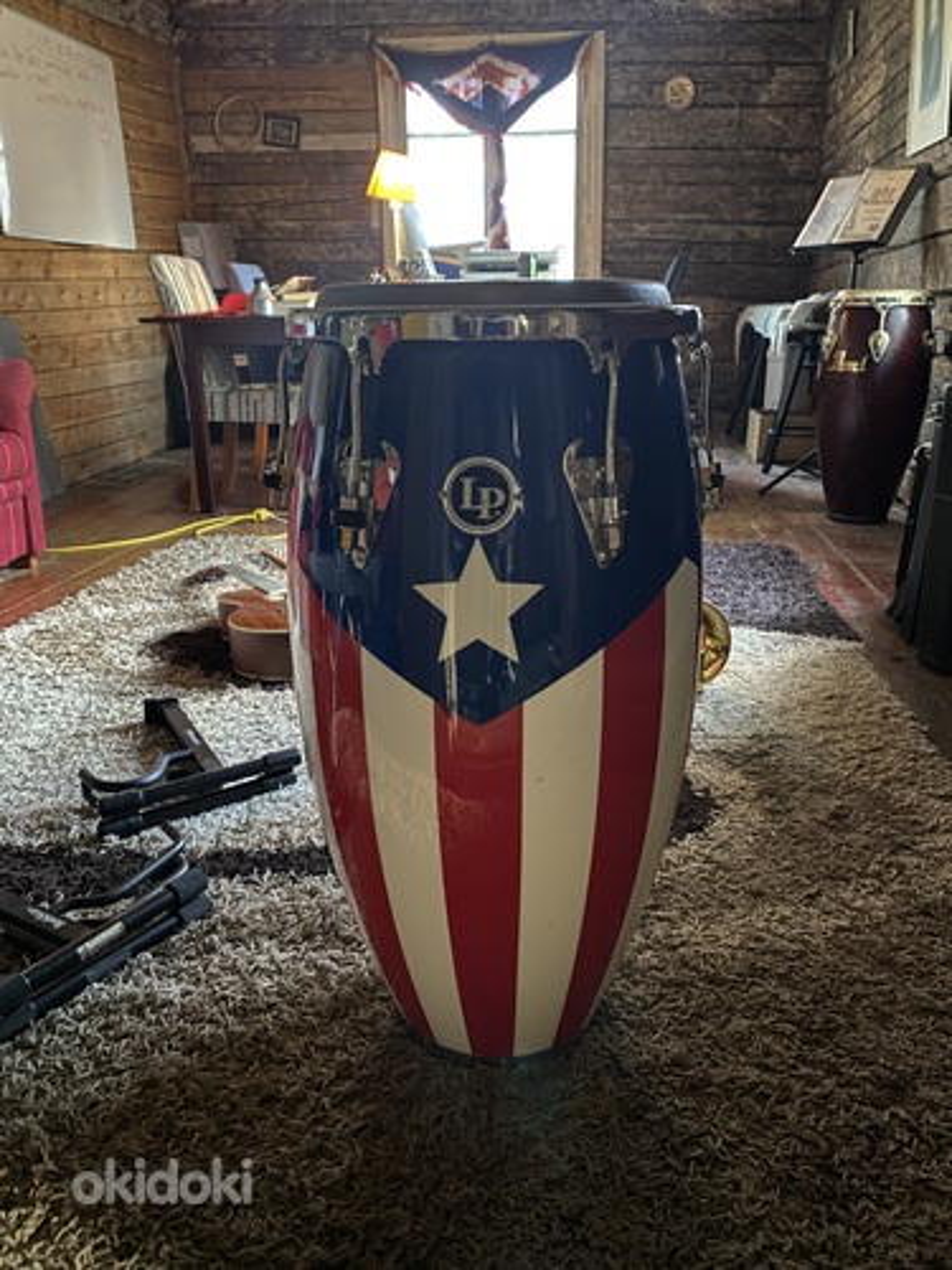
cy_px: 635
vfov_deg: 67.3
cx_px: 476
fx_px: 953
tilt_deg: -20.1
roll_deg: +1.2
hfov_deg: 53.1
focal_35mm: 26
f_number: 1.8
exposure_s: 1/11
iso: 500
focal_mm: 4.25
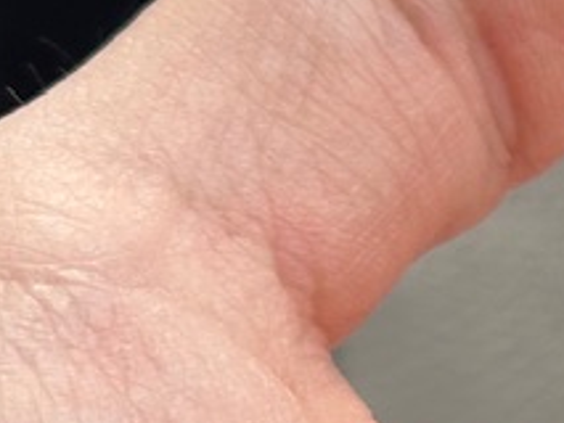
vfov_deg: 5.2
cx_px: 1663
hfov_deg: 6.3
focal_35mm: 288
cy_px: 82
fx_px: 4695
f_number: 1.78
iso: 64
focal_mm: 6.86
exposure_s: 1/292
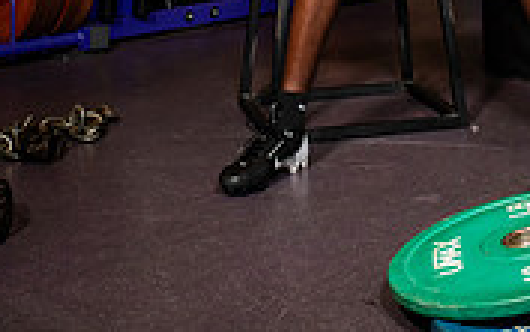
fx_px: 1272
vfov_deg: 13.0
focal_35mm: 88
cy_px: -326
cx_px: 431
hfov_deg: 23.2
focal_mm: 34
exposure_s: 1/250
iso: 500
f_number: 5.6
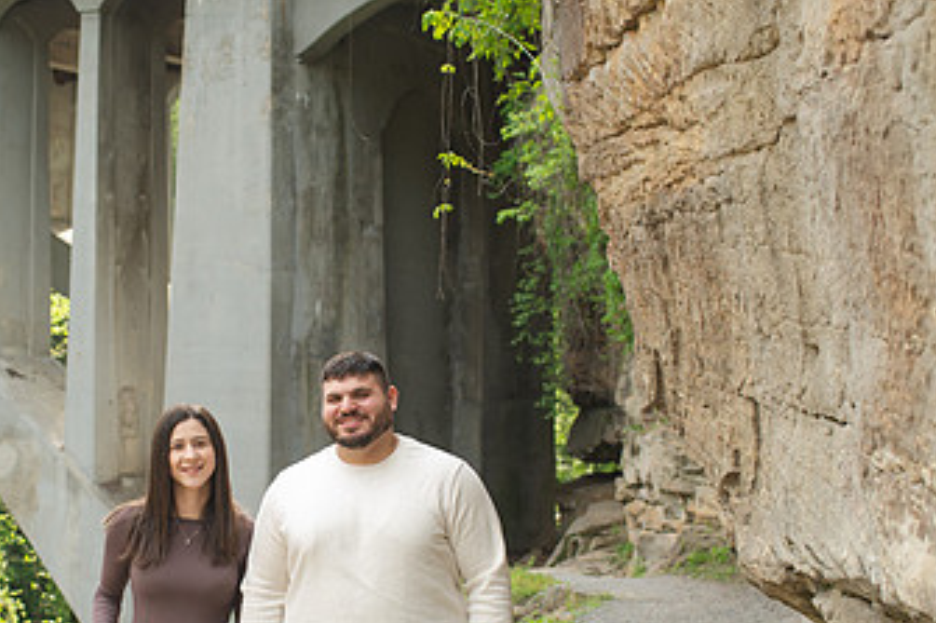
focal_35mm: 65
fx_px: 1689
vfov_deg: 20.8
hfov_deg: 30.6
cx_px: 262
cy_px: 456
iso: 500
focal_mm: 35
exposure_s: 1/400
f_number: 3.5
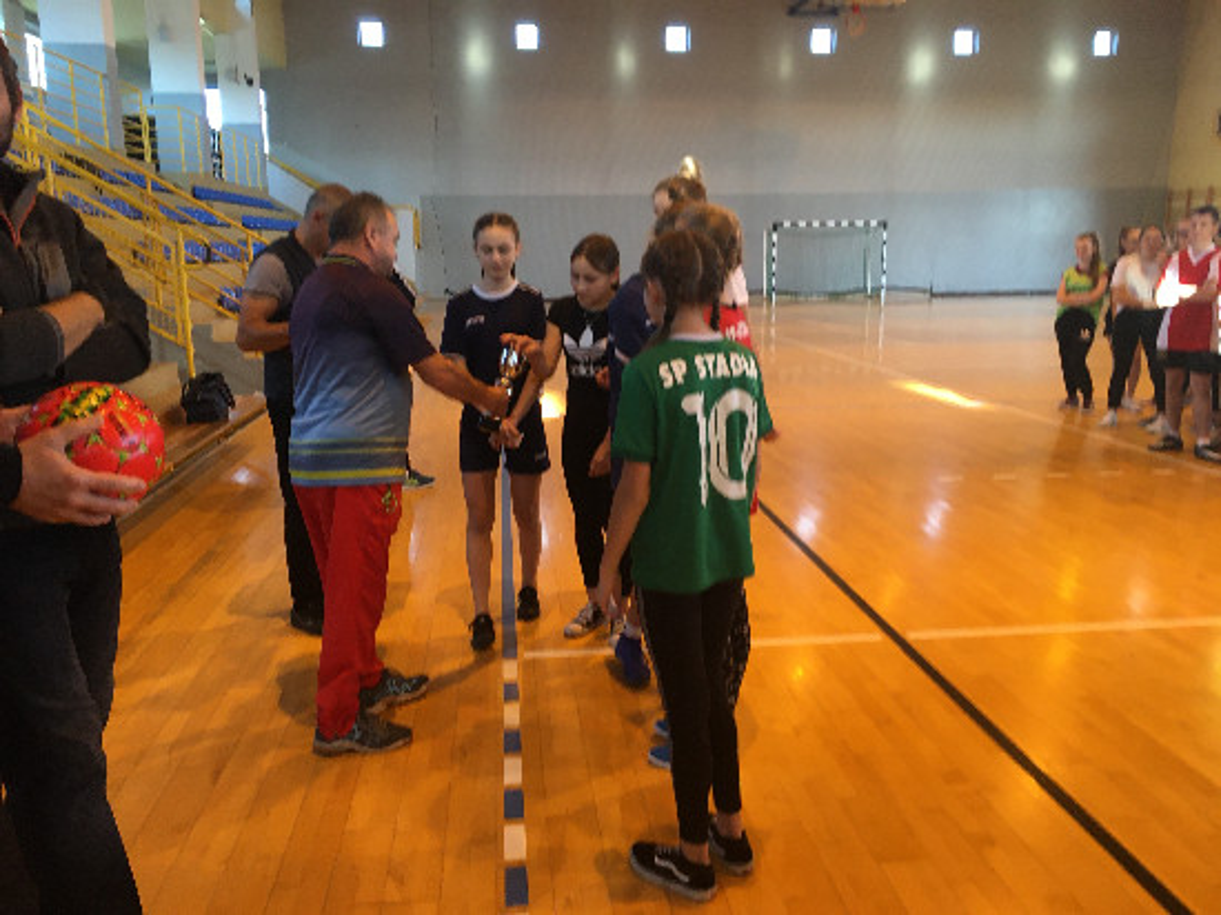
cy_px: 458
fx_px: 1022
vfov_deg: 48.2
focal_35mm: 29
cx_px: 610
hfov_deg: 61.7
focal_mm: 4.15
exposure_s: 1/33
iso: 40
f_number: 2.2
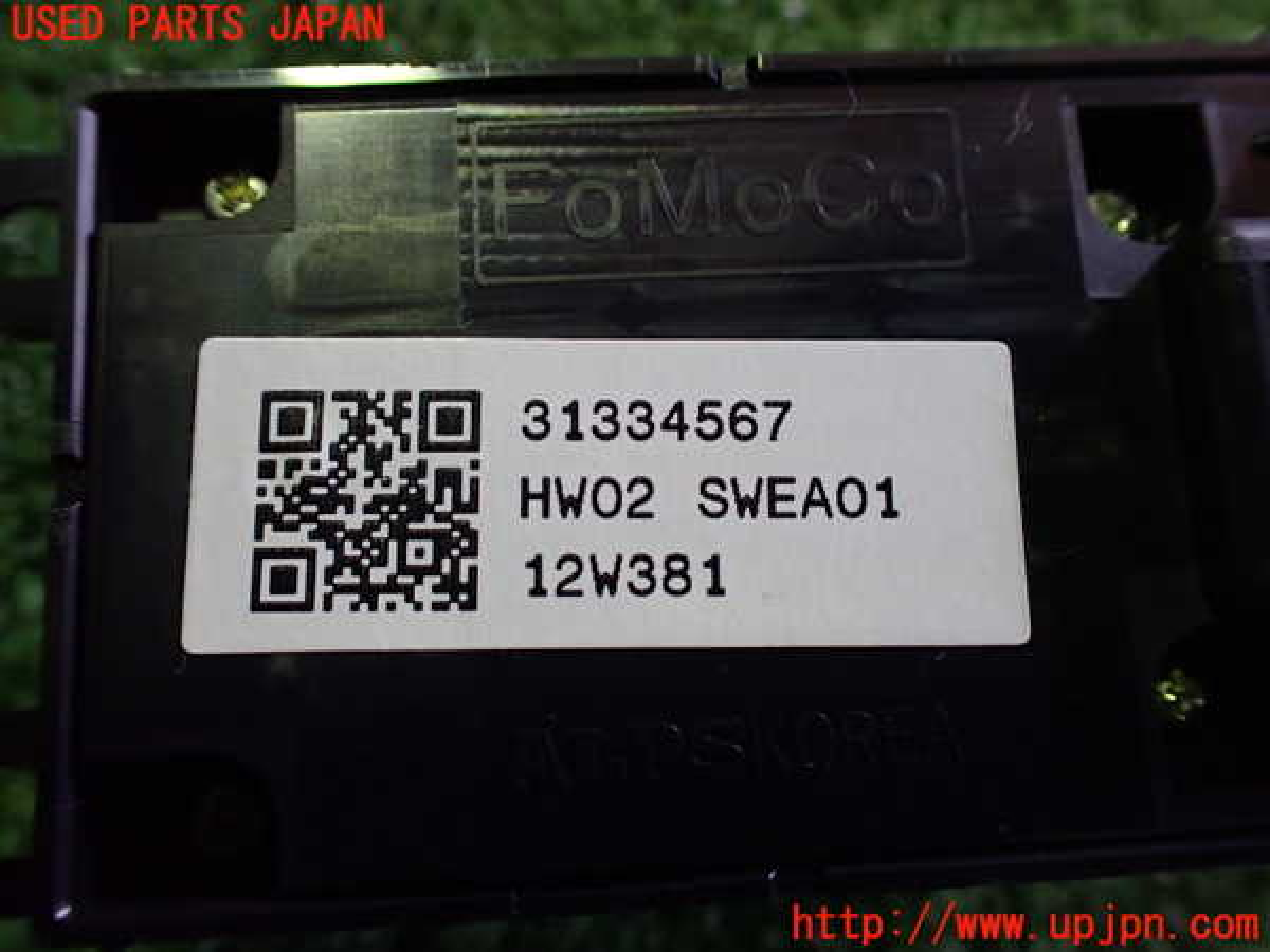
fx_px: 1101
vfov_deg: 46.8
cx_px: 635
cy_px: 476
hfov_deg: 60.0
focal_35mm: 30
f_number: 2.3
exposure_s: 1/125
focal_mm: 5.4
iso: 500
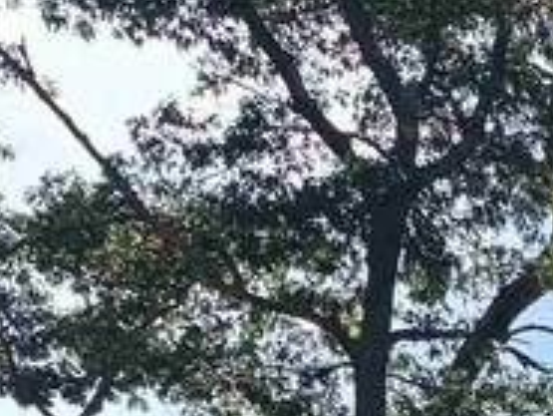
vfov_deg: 7.5
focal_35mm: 180
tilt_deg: +5.2
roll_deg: +2.6
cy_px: 1143
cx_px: 1880
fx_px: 2877
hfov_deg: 8.4
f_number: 1.6
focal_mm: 5.96
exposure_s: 1/1706
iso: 64
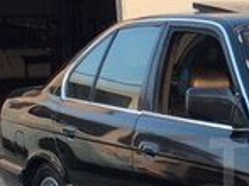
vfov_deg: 11.3
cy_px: 163
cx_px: 383
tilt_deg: -8.8
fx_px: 934
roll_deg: +1.5
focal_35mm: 130
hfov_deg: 14.1
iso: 32
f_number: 2.2
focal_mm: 4.15
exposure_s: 1/117
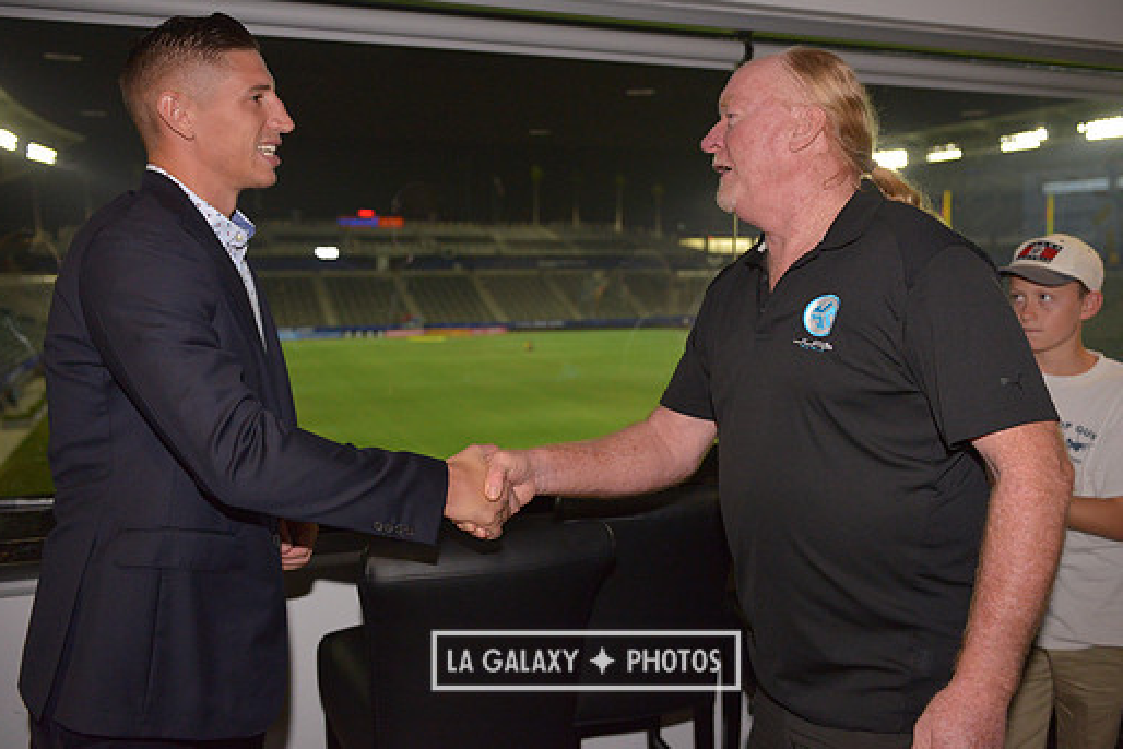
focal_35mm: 35
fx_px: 1092
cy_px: 333
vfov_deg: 37.8
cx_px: 586
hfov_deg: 54.4
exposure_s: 1/1600
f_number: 3.2
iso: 2500
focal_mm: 31
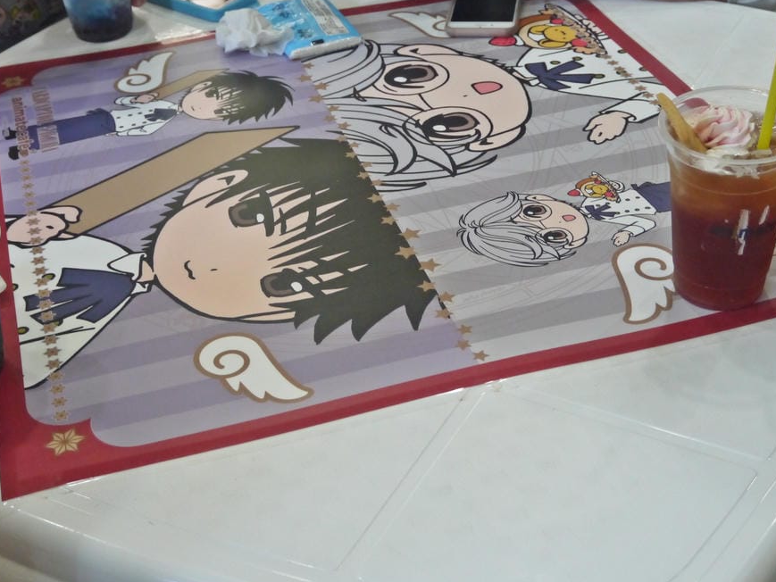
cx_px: 365
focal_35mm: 58
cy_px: 263
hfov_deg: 33.2
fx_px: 1300
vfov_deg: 25.2
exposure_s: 1/100
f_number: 4.6
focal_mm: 21
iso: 800
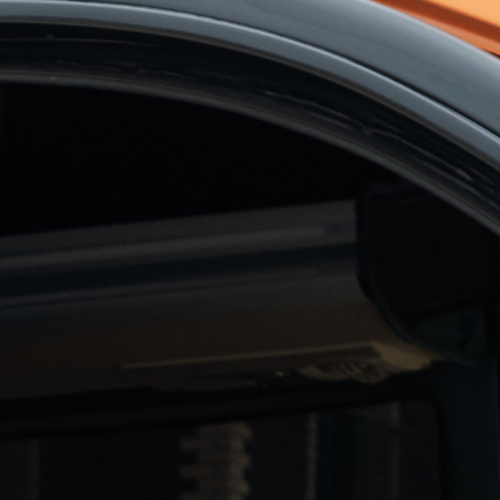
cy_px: 1266
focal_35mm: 295
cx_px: -847
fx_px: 4821
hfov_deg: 5.6
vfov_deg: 5.7
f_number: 4
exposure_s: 1/500
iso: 160
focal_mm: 23
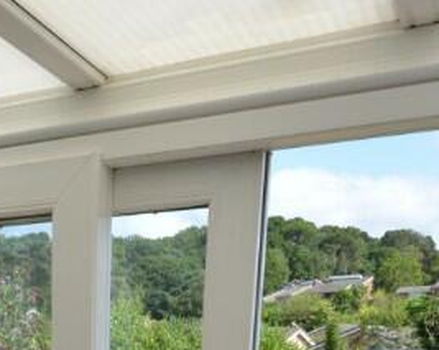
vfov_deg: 22.7
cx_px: 58
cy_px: 529
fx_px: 701
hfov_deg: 33.3
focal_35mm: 54
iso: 400
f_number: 8
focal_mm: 10
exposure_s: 1/640
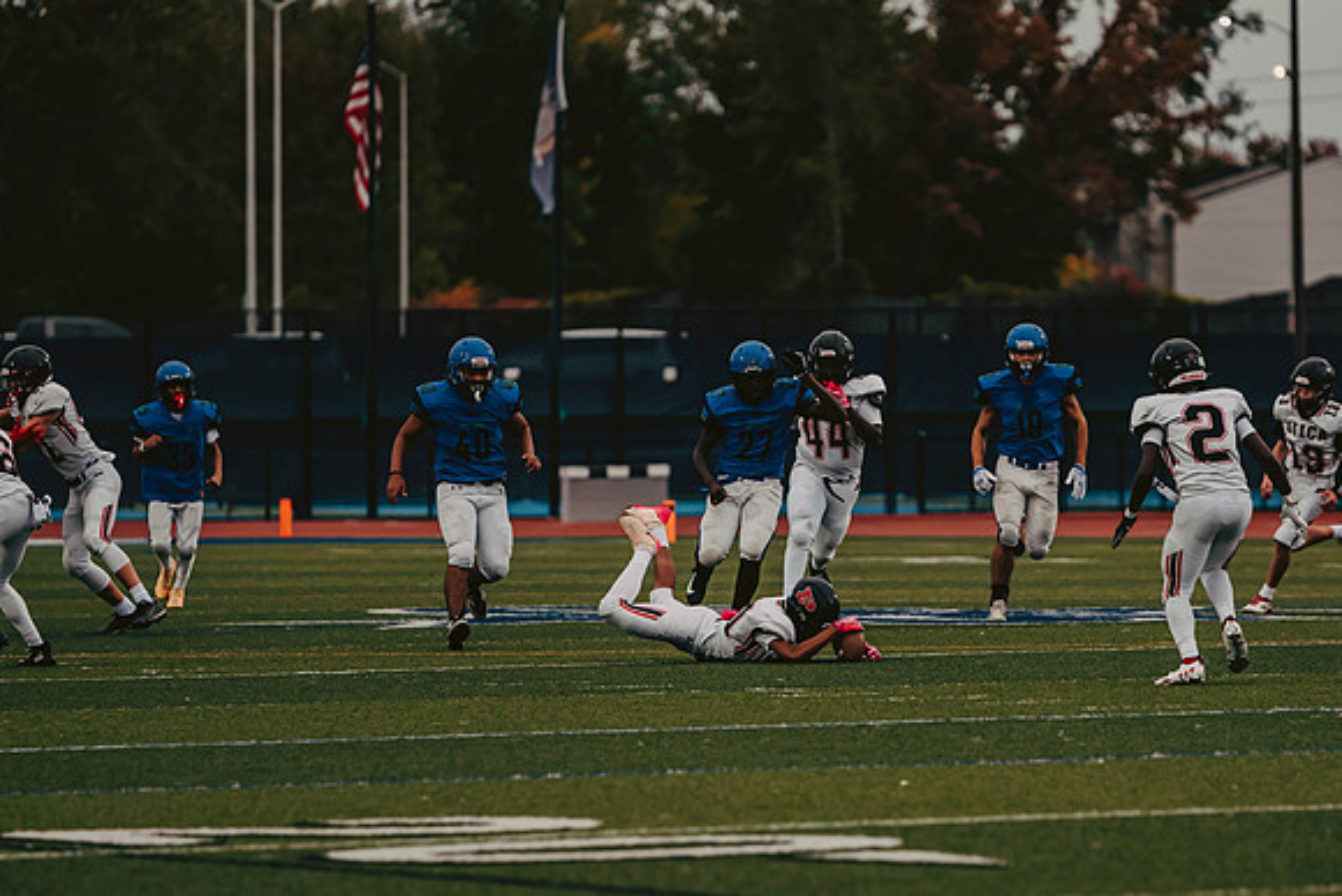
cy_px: 616
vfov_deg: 4.7
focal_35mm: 290
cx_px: 853
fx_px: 10805
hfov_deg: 7.1
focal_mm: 200
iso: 800
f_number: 3.2
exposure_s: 1/1000
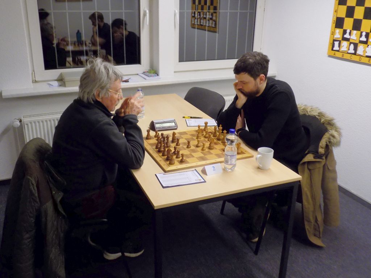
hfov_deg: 54.0
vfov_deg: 41.8
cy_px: 139
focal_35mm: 34
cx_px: 186
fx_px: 364
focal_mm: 6.1
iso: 280
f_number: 3.4
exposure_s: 1/30
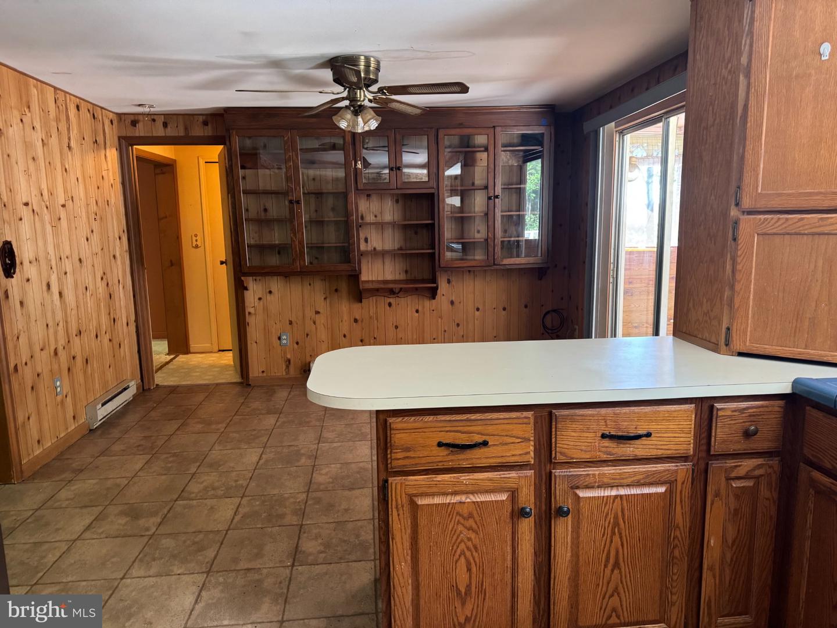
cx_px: 418
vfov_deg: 56.8
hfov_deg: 71.6
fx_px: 580
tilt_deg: -10.3
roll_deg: +0.0
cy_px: 314
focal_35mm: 24
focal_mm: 6.76
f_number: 1.78
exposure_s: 1/60
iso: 500
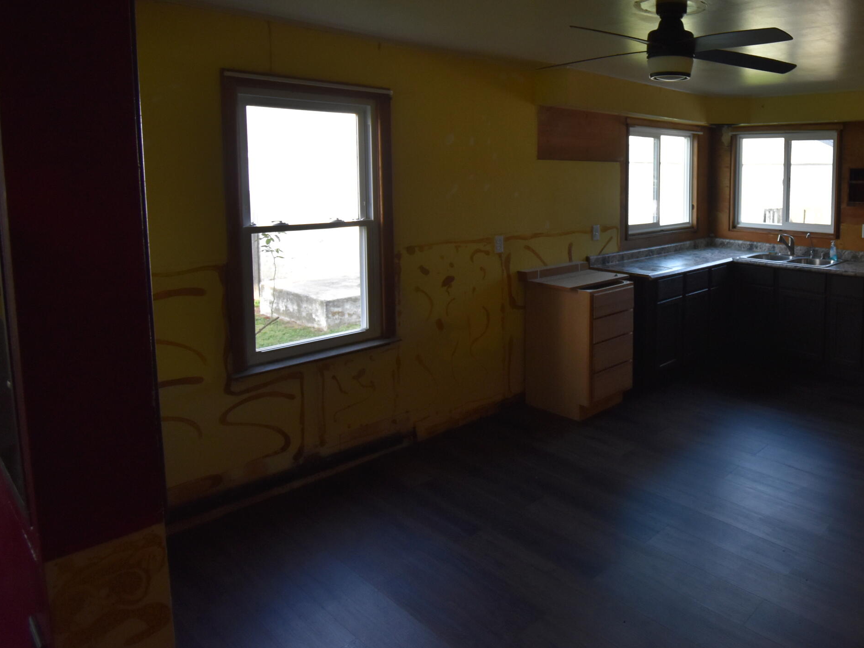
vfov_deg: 57.8
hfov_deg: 68.6
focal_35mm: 23
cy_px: 224
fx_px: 574
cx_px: 658
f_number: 4.5
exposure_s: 1/200
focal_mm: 10
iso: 800
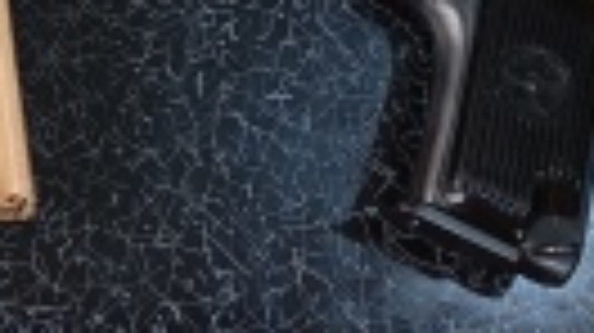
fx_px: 1275
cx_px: 4
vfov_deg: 14.4
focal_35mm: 81
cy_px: -81
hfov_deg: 25.0
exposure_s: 1/33.3
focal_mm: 4.27
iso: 443
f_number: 1.8
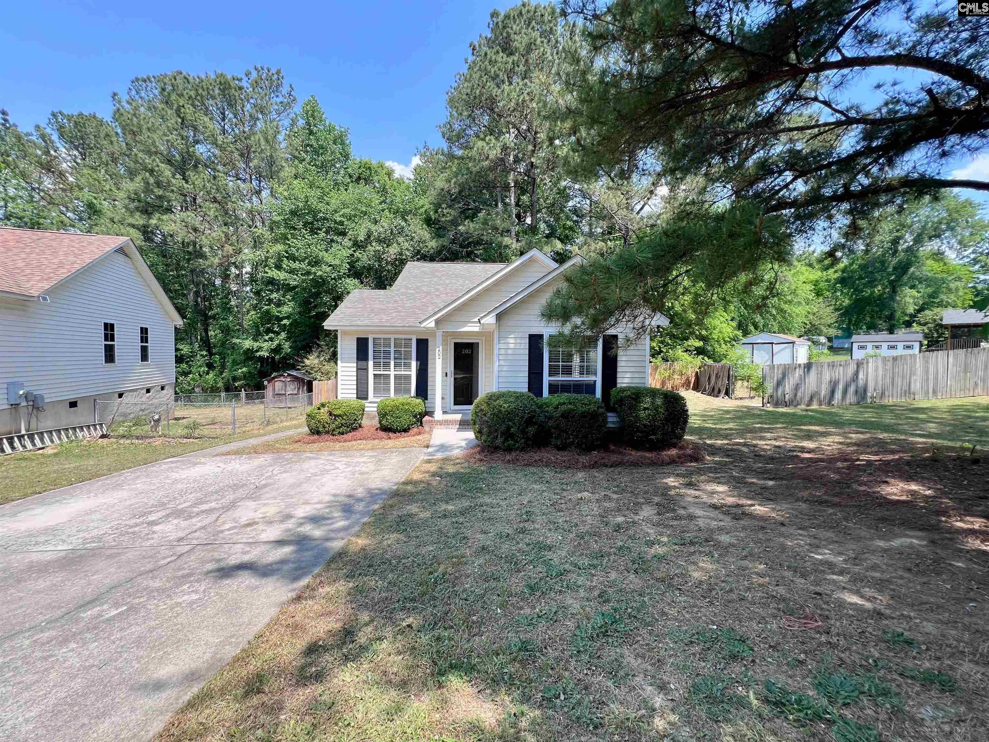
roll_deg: -0.7
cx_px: 494
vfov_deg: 89.9
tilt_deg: -4.2
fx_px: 371
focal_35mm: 13
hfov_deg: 106.2
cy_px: 371
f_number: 1.8
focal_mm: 1.57
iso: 32
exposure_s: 1/602
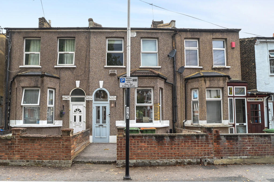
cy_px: 91
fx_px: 106
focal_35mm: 14
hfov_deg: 104.3
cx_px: 137
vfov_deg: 81.1
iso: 640
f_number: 7.1
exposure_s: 1/160
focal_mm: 14
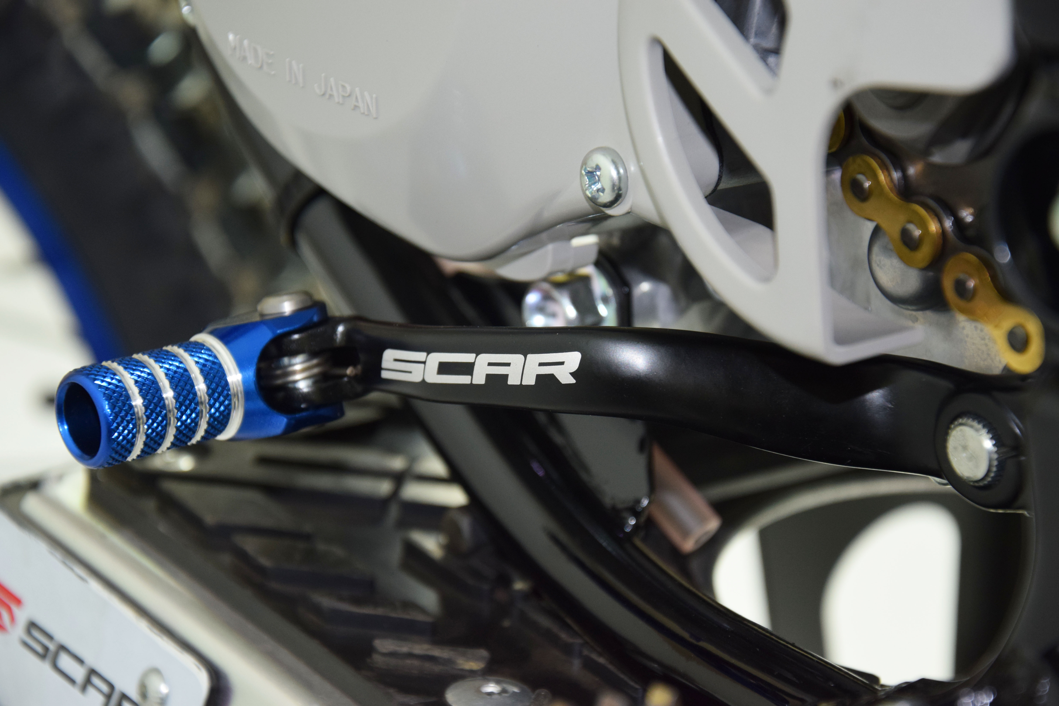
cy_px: 353
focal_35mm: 135
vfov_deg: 10.2
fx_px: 3971
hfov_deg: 15.2
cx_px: 530
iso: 800
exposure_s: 1/125
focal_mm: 90
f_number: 5.6
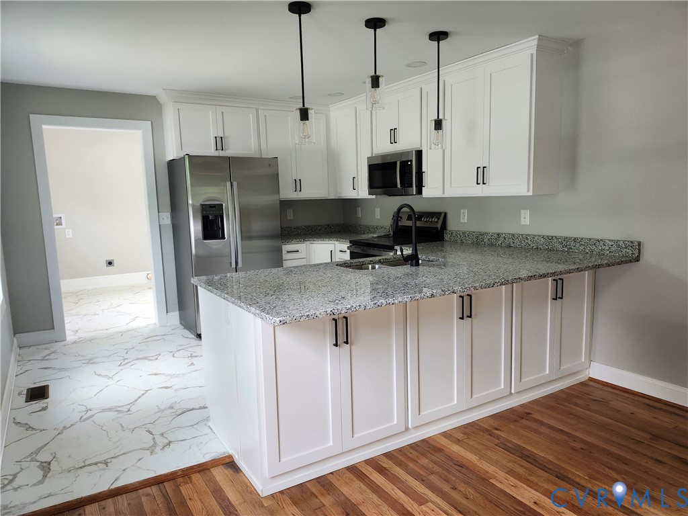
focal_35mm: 23
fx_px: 457
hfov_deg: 73.9
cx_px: 344
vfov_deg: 58.9
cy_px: 258
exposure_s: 1/180
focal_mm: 5.54
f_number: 1.8
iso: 250
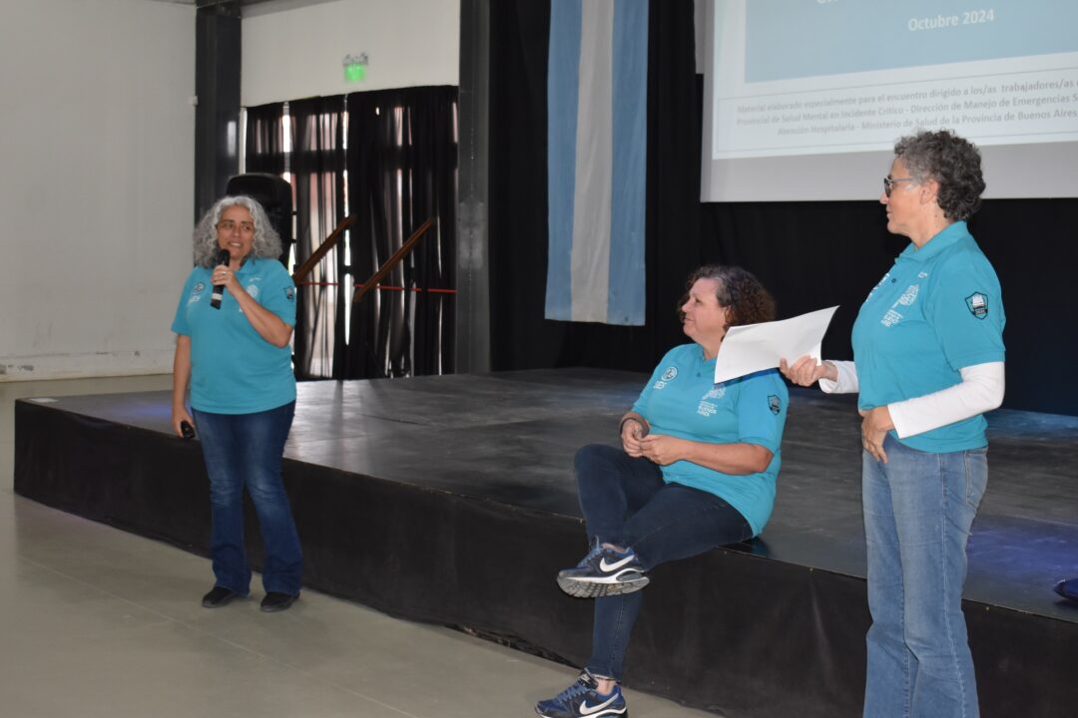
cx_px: 539
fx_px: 1527
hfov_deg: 38.9
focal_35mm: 51
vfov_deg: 26.5
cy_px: 359
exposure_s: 1/60
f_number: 4.5
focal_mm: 34
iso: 800
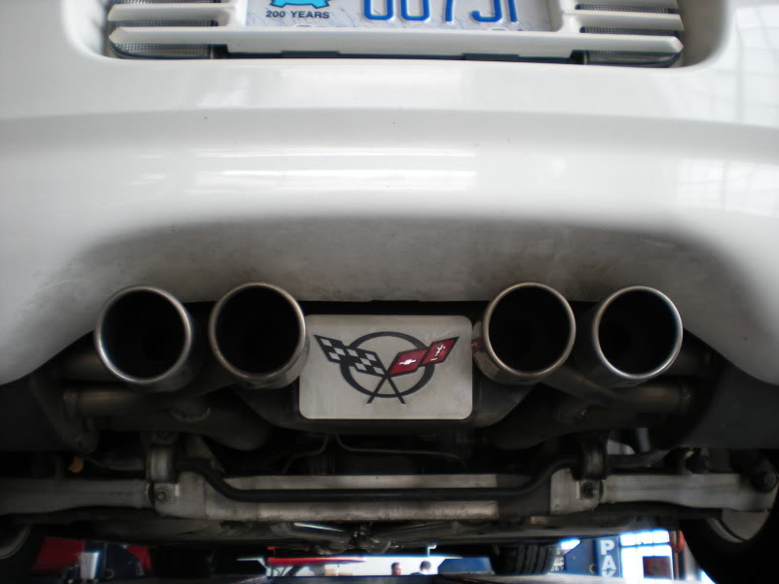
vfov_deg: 37.7
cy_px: 292
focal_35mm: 38
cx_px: 390
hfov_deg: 49.0
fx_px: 855
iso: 108
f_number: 3.1
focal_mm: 6.3
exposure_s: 1/51.3
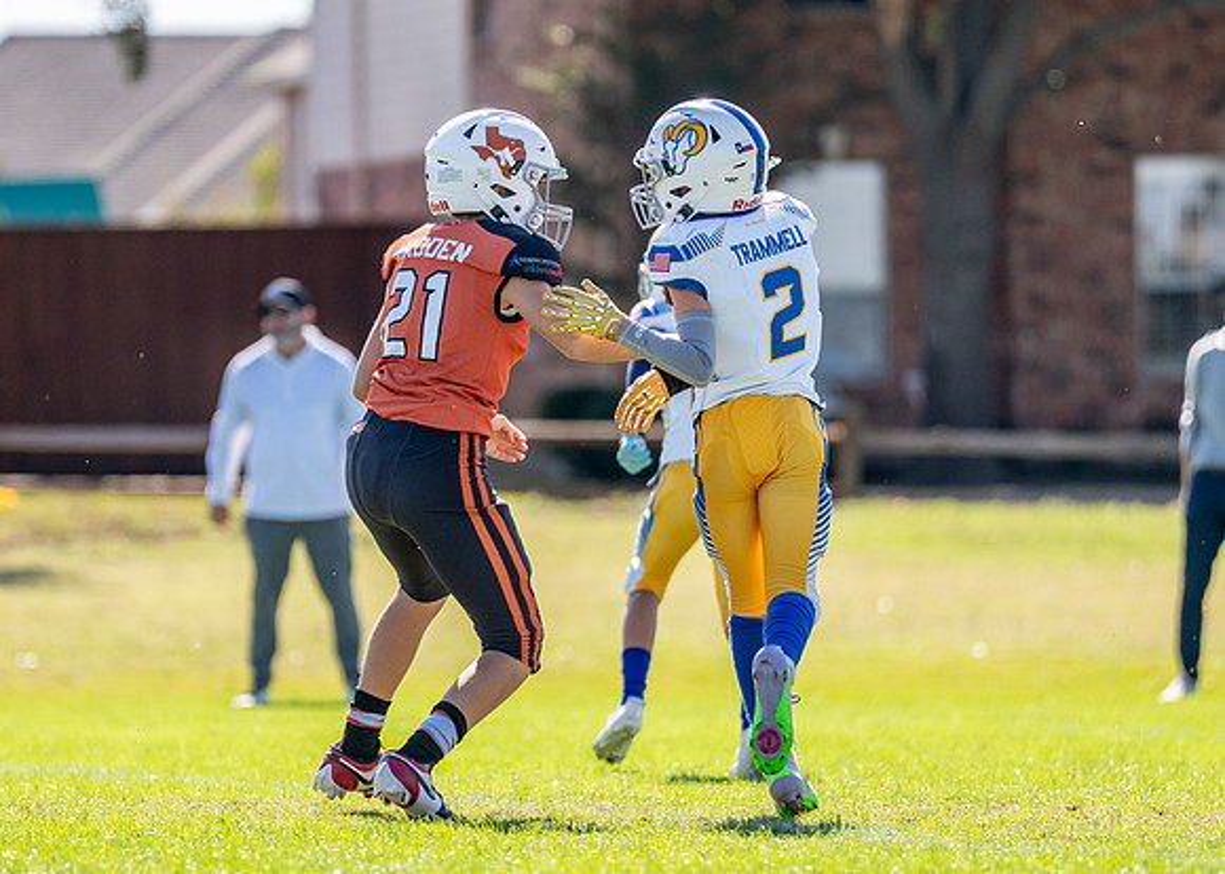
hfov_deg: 5.2
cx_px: 502
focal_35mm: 389
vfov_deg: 3.7
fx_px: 13539
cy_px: 387
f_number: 2.8
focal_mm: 200
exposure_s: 1/3200
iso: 250
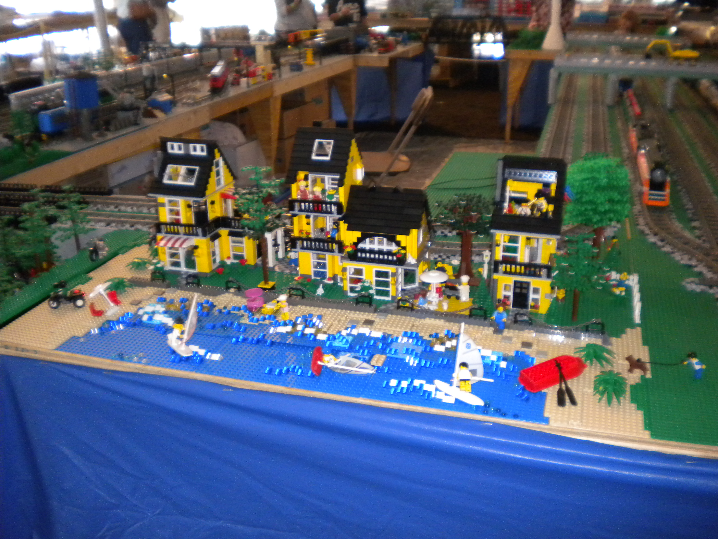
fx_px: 726
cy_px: 270
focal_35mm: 35
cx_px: 359
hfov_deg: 52.6
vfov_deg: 40.7
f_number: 3.1
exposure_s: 1/30
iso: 400
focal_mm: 6.3
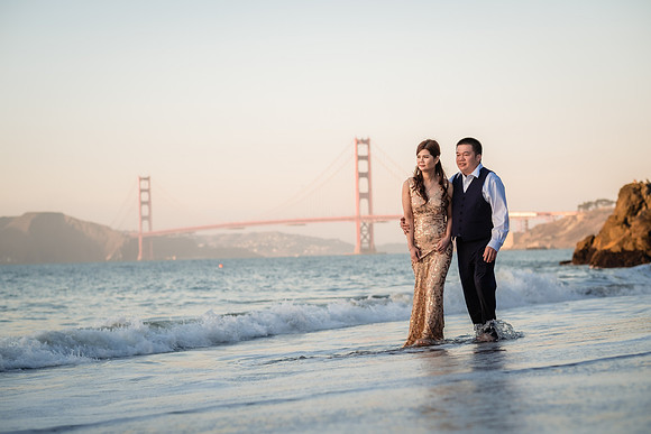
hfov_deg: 24.2
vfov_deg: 16.3
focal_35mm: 84
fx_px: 1519
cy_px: 217
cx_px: 326
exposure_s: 1/400
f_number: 2.5
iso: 160
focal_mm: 56
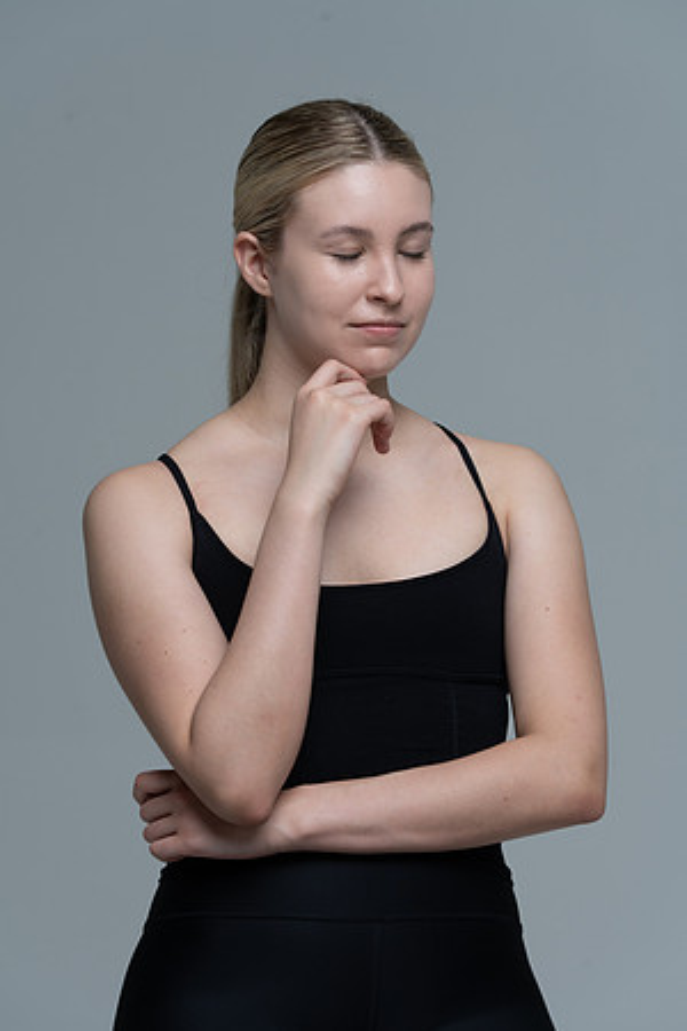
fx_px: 5725
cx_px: 344
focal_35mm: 200
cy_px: 516
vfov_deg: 10.3
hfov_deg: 6.9
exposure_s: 1/160
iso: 320
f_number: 9
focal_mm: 200
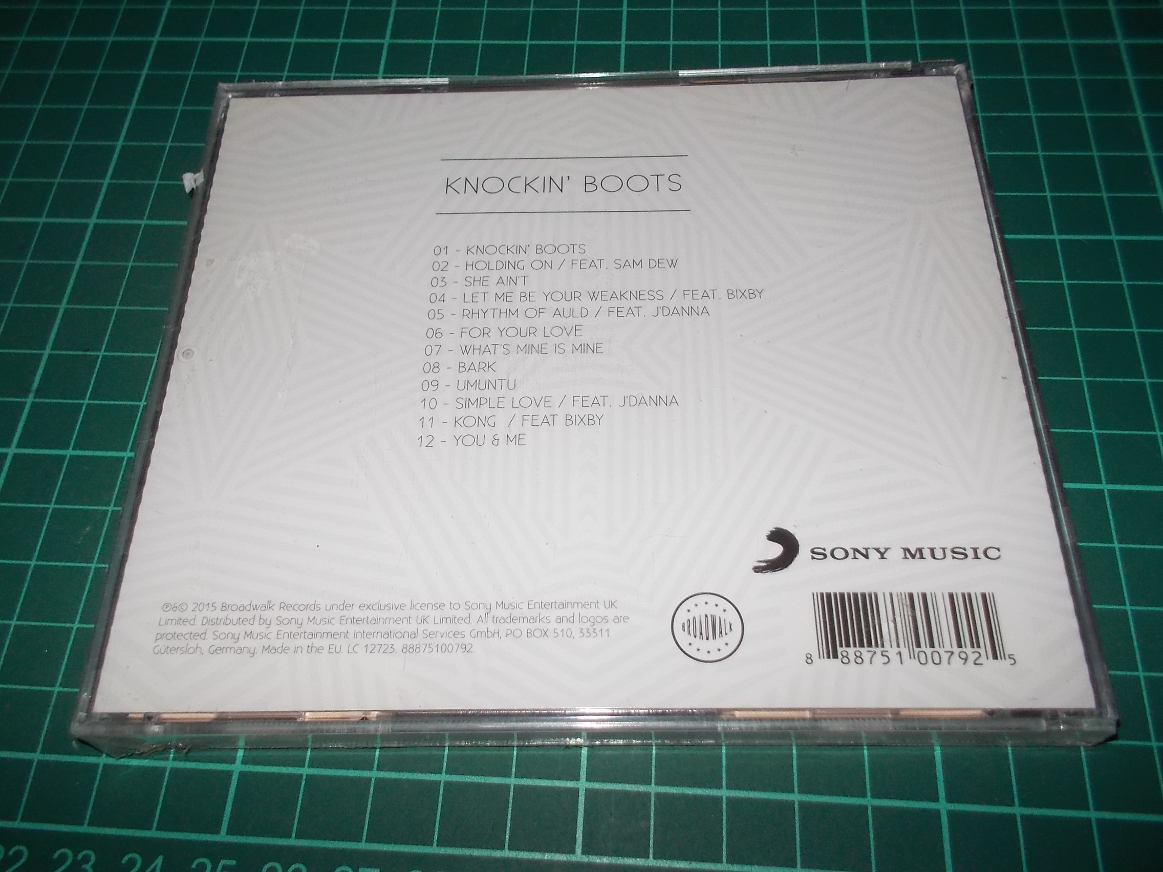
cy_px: 436
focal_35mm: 29
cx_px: 582
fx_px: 974
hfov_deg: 61.7
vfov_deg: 48.2
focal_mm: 4.1
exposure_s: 1/30
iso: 200
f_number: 3.3
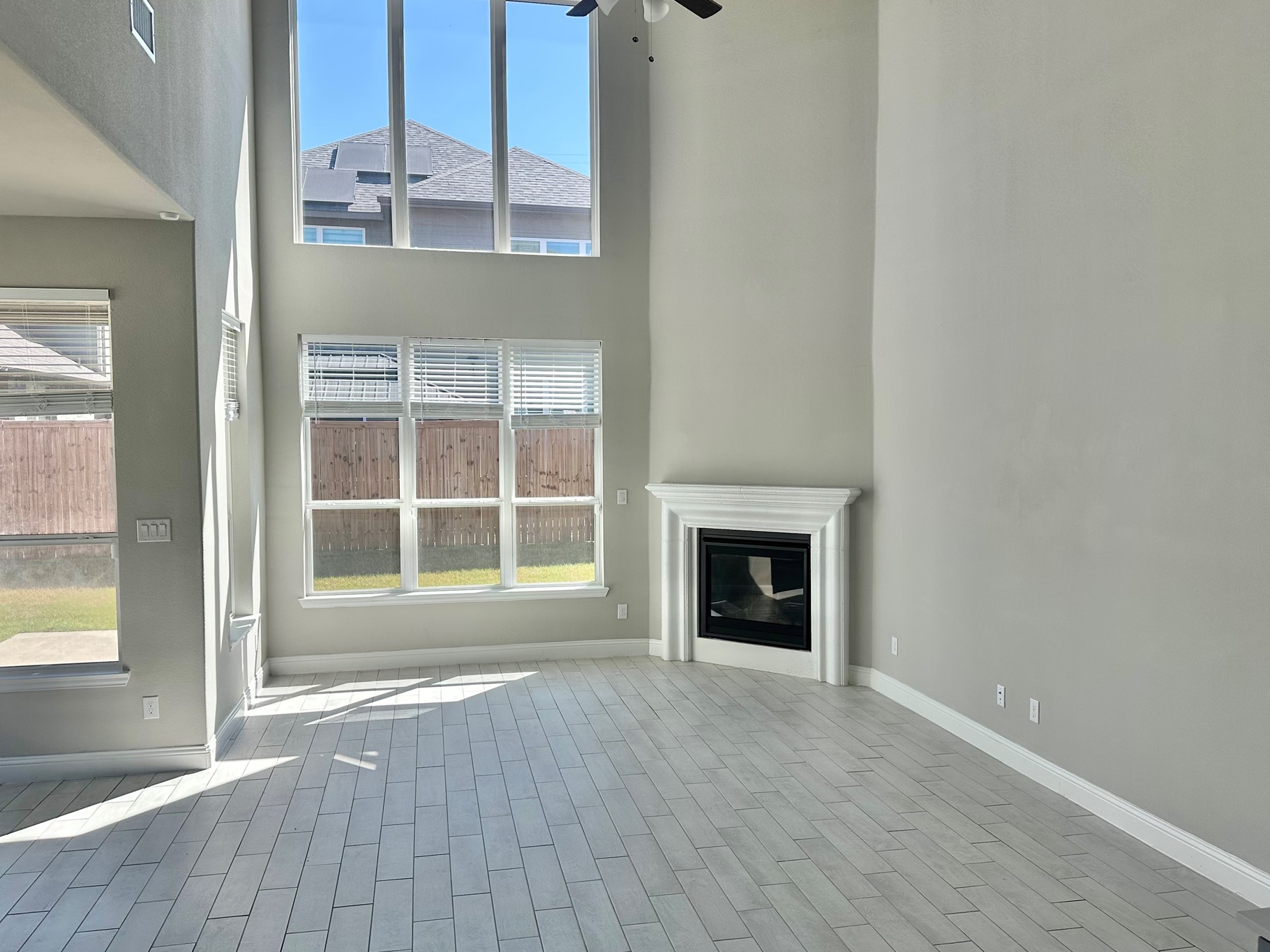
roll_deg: +0.0
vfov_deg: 51.3
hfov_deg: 65.3
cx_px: 636
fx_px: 991
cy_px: 496
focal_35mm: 27
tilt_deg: -2.8
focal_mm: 6.86
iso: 80
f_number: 1.78
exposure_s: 1/762
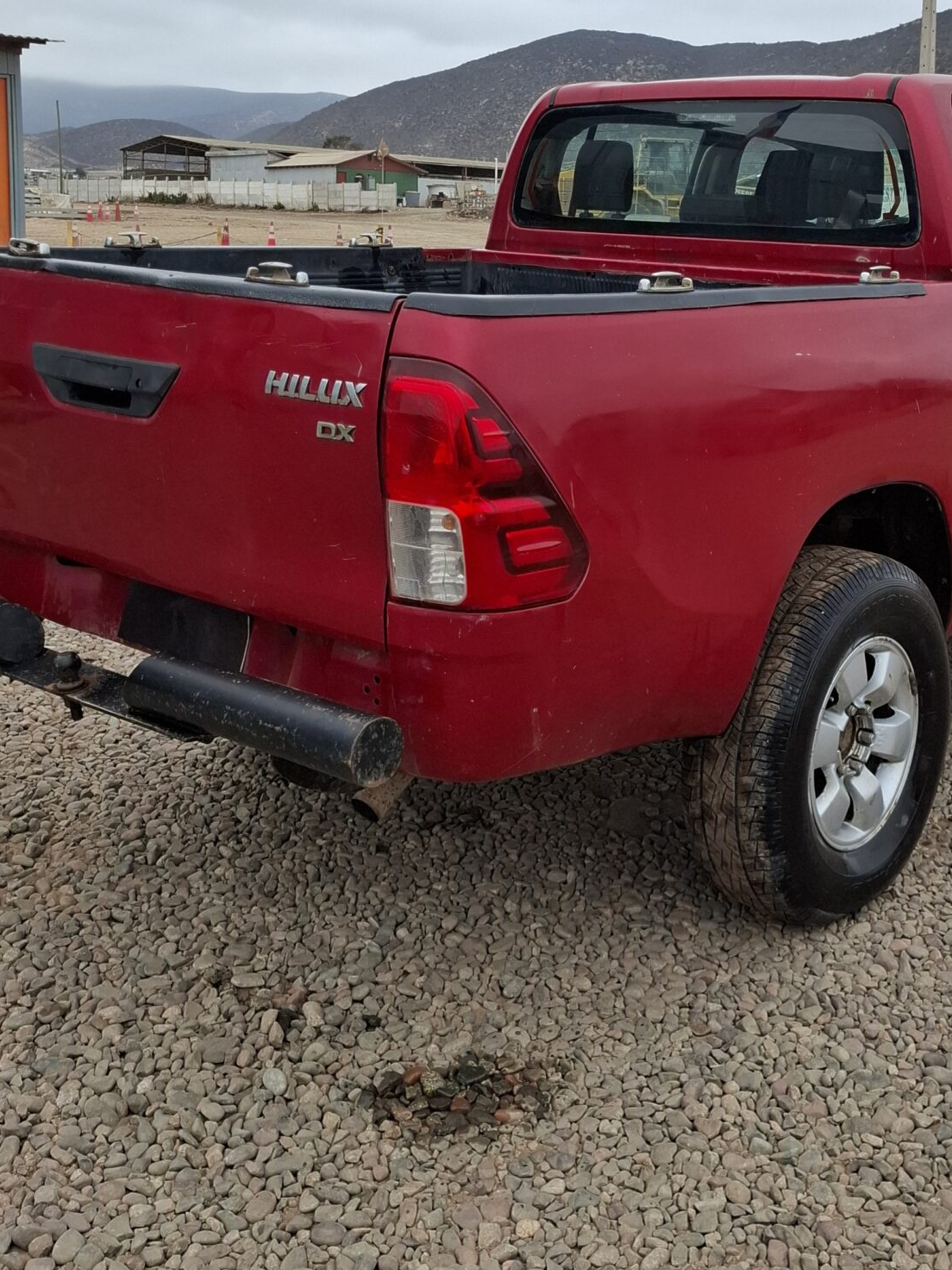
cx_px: 645
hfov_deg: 35.6
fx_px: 1467
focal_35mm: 40
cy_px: 388
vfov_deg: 45.8
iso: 50
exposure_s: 1/861
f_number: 1.8
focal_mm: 5.54
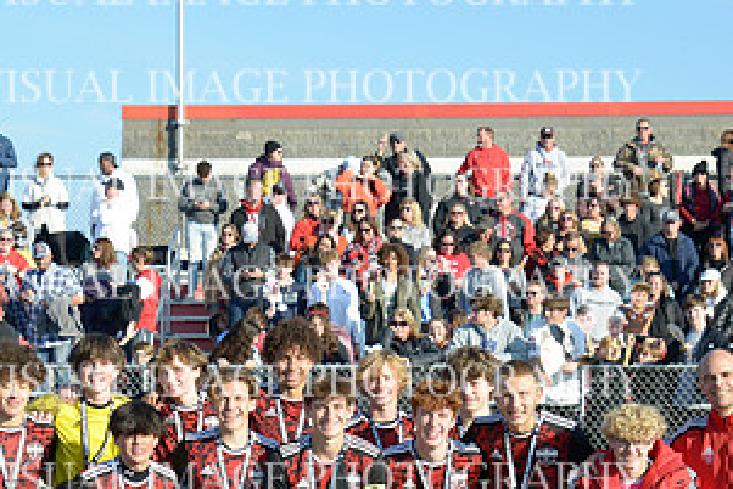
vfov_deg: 12.8
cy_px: 429
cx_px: 290
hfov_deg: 19.2
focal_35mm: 106
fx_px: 2159
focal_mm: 55
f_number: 5.6
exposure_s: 1/2000
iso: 500
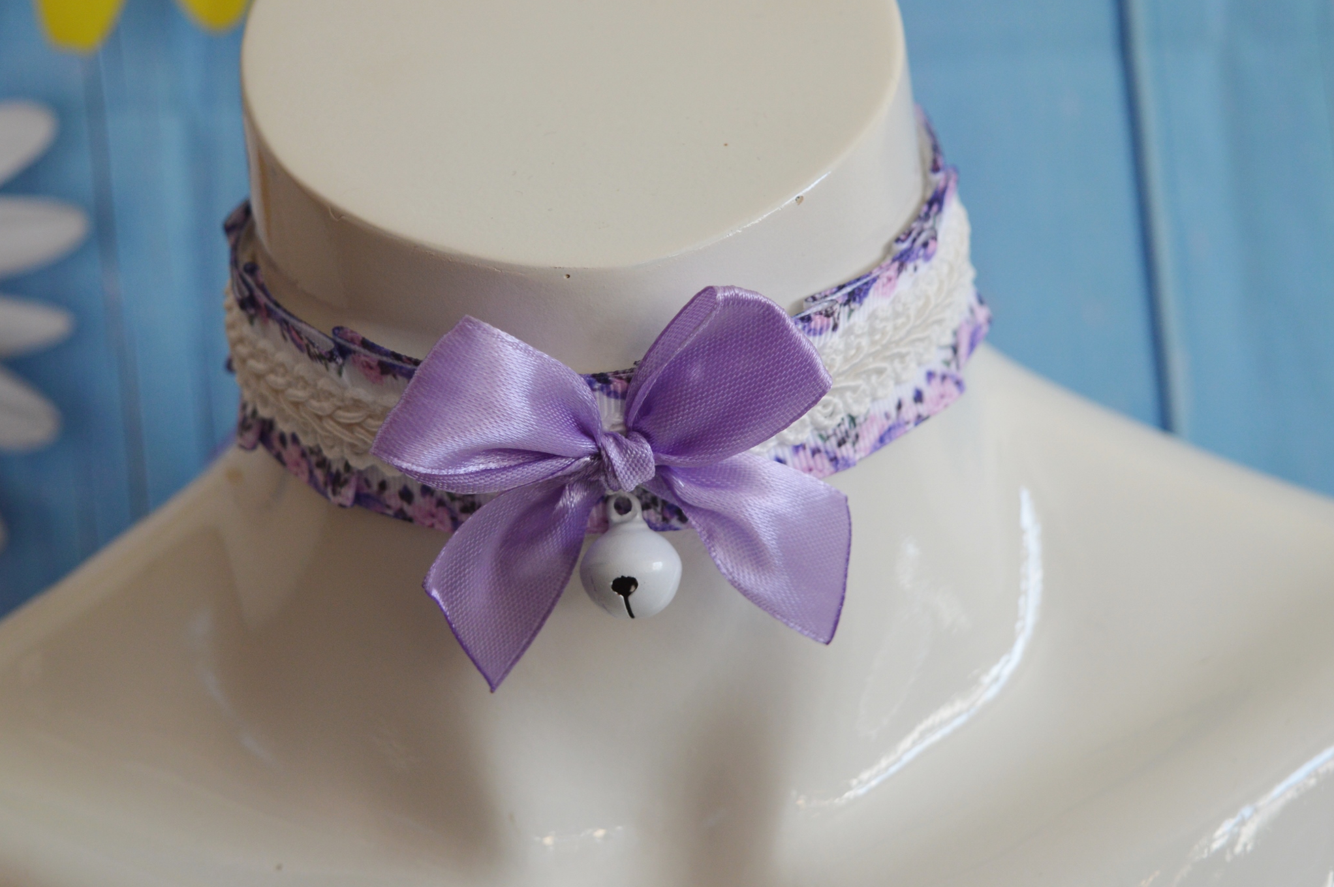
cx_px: 639
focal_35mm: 75
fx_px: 2777
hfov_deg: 27.0
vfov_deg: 18.1
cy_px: 462
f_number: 5
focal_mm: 46
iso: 400
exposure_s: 1/80
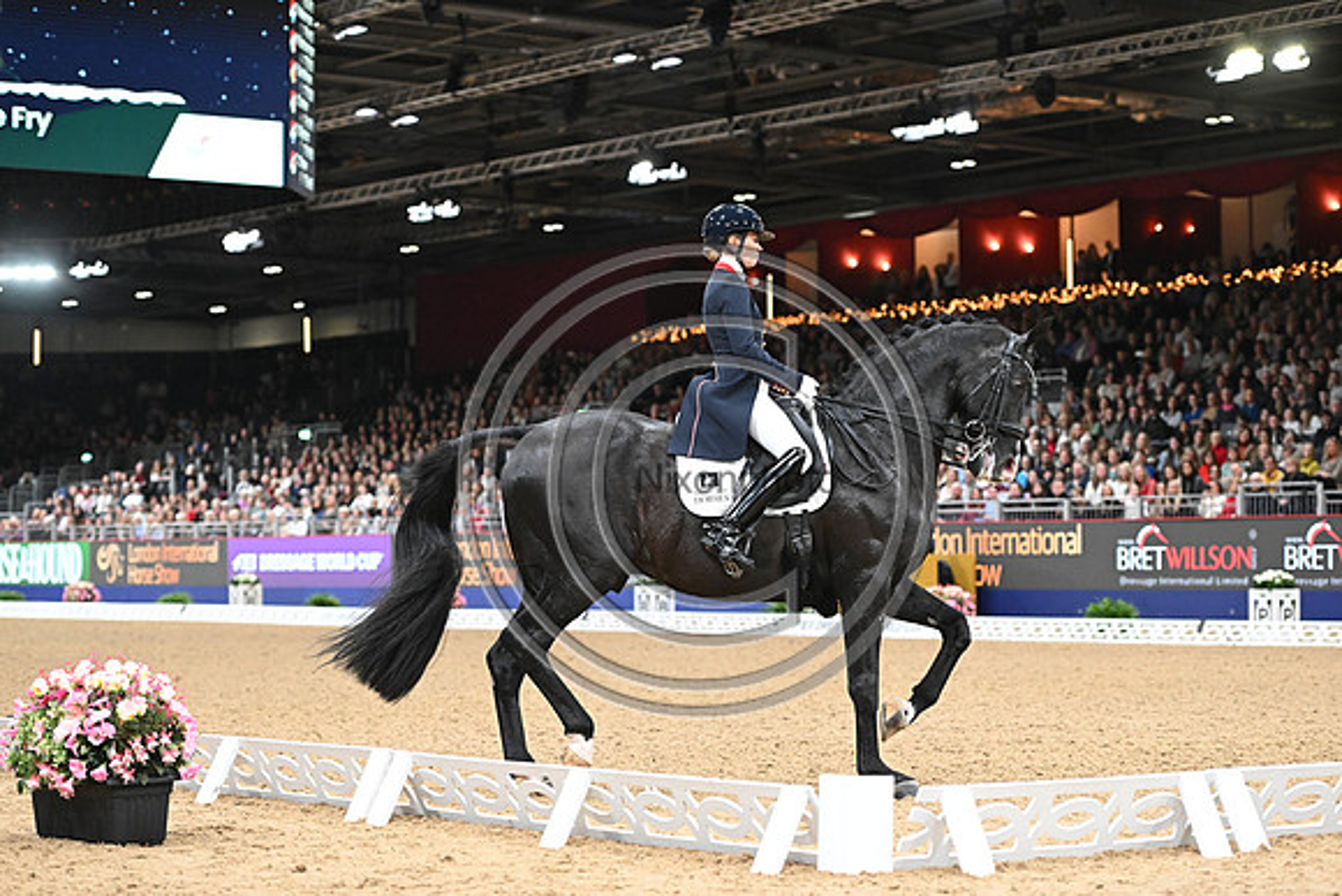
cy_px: 448
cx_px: 671
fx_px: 3206
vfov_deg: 15.9
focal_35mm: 86
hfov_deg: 23.6
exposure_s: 1/800
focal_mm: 86
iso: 6400
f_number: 3.5
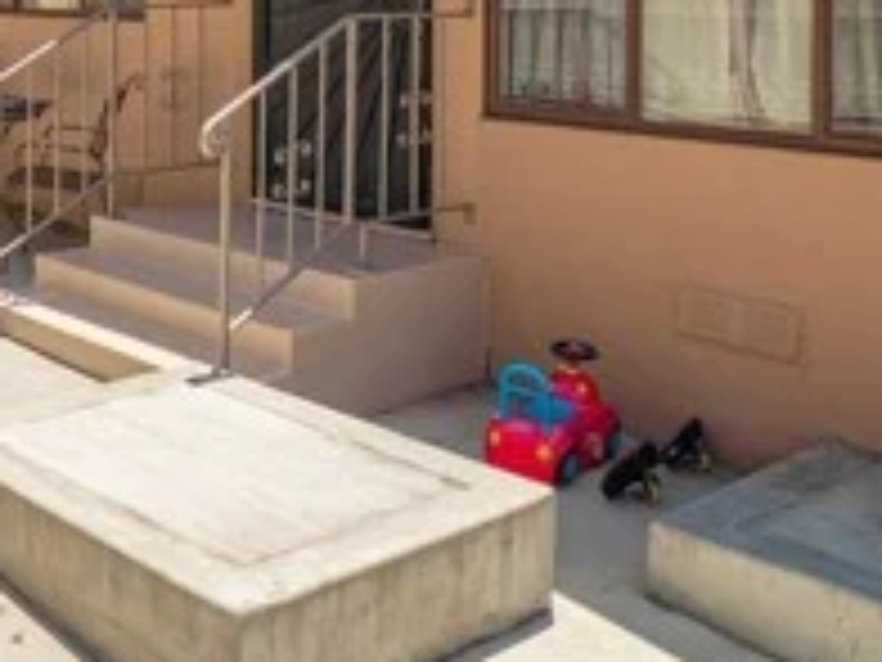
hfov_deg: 37.4
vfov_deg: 27.9
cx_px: 68
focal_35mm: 47
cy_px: -81
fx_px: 1198
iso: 100
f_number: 7.1
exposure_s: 1/500
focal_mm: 10
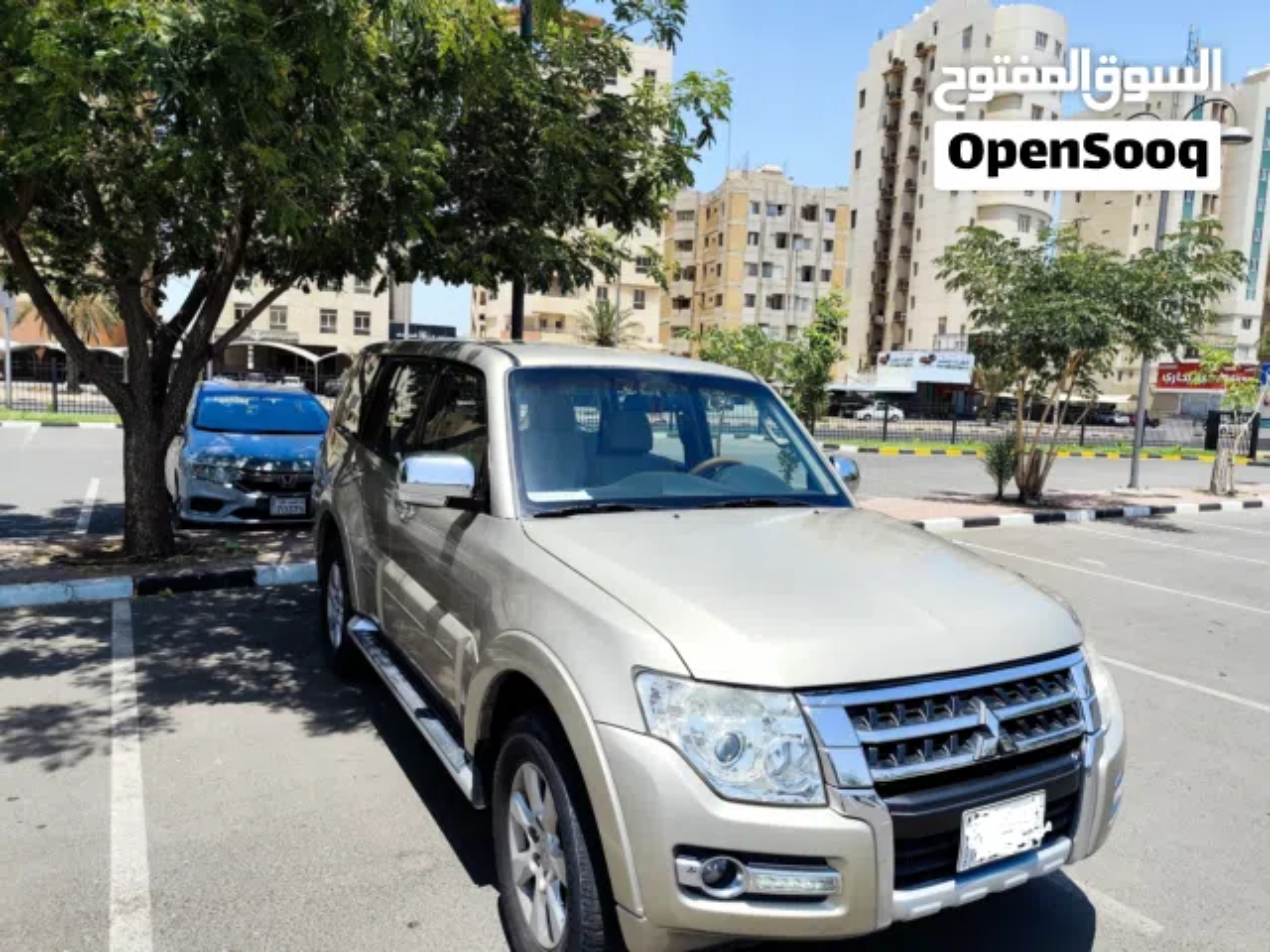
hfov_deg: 73.9
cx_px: 635
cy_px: 476
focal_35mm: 23
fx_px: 844
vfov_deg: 58.9
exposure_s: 1/1156
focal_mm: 6.19
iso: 50
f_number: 1.65
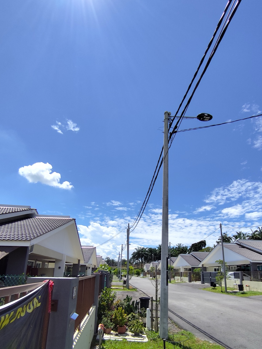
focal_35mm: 21
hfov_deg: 63.3
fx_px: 212
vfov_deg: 77.2
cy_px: 223
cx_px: 147
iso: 50
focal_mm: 1.65
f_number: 2.2
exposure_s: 1/2182
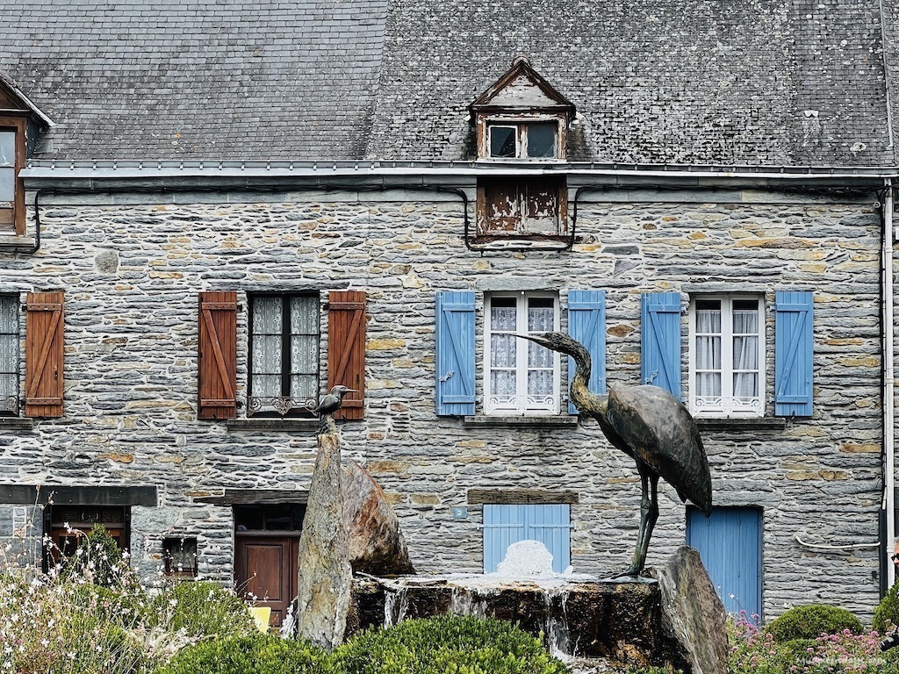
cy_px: 337
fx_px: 2000
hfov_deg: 25.3
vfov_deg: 19.1
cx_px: 450
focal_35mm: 77
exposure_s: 1/221
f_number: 2.8
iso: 32
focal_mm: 9
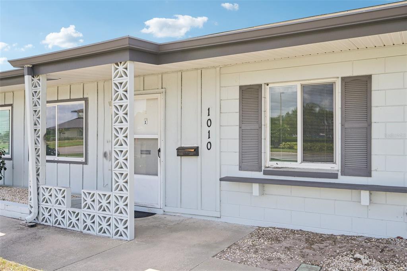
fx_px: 339
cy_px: 136
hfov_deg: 61.9
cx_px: 204
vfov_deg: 43.6
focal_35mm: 30
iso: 400
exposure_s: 1/640
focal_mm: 30
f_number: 8
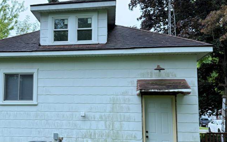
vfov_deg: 31.2
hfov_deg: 47.3
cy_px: 84
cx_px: 73
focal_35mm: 41
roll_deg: -0.5
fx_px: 254
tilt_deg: +7.3
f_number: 1.78
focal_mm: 6.76
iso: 100
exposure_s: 1/121
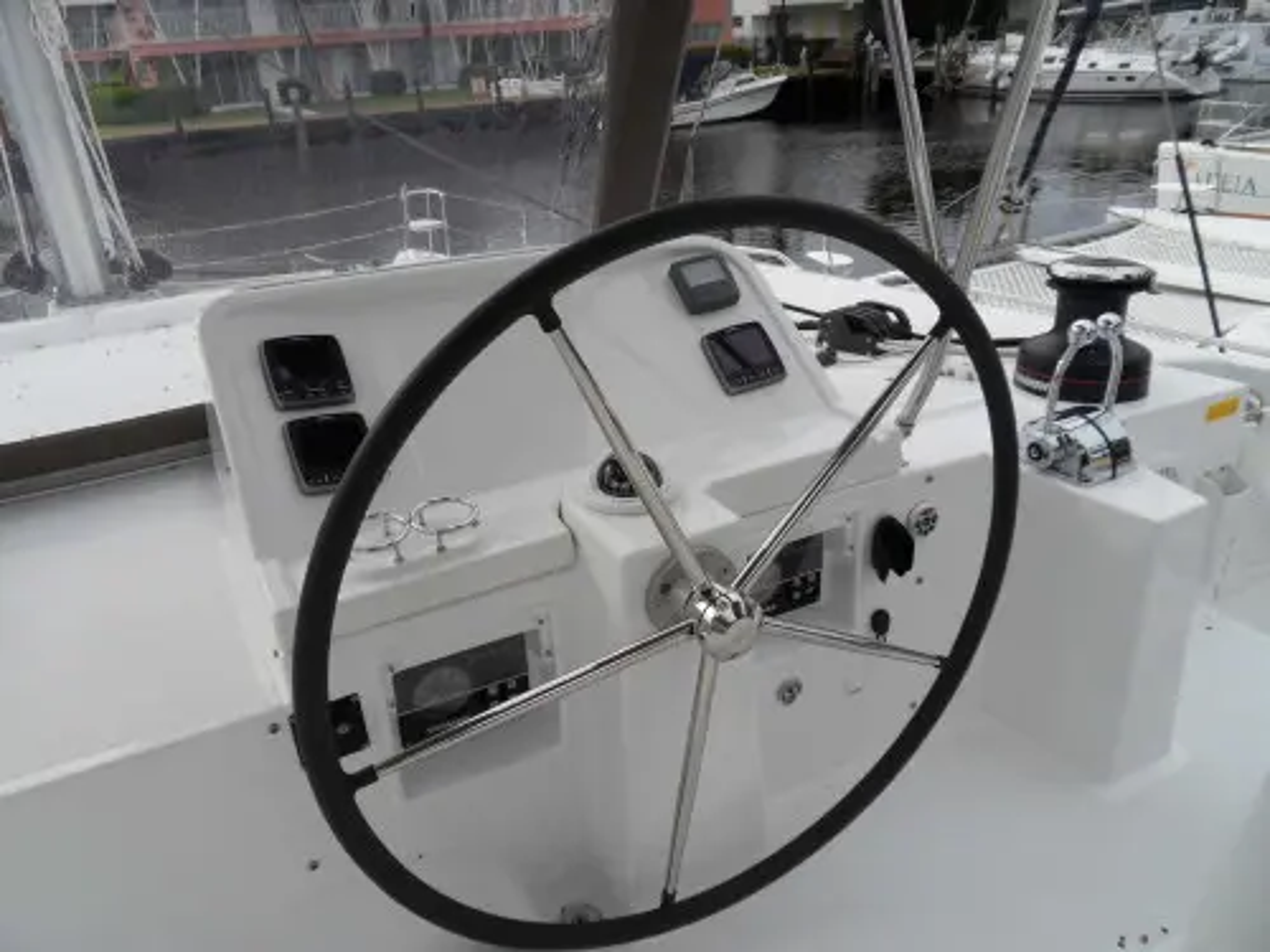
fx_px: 881
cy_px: 476
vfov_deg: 56.8
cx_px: 635
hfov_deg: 71.6
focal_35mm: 24
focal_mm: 4.2
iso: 80
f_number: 7.5
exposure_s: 1/180
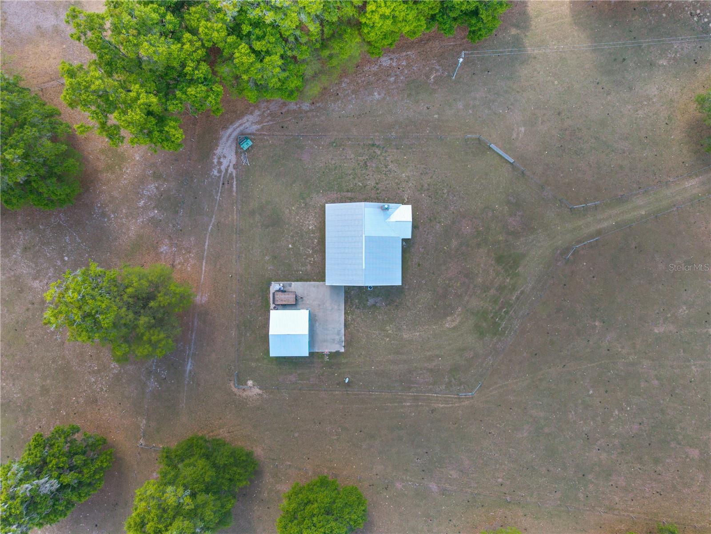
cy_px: 267
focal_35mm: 24
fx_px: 493
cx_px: 356
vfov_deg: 56.8
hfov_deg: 71.6
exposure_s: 1/640
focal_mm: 8.67
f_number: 1.8
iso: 170
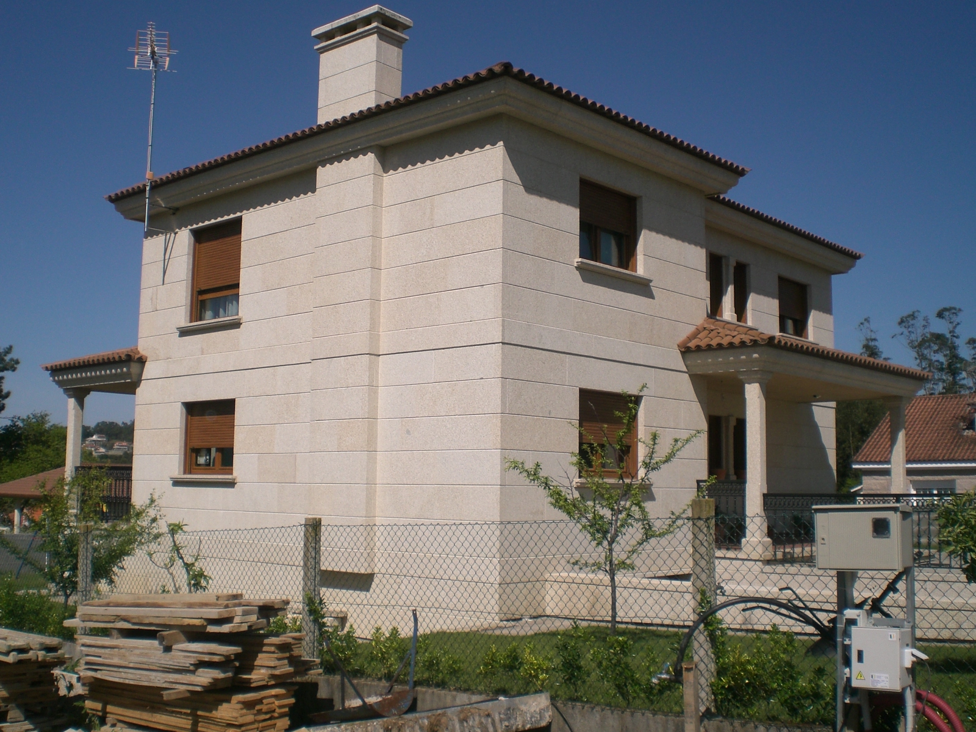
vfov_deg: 37.7
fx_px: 1071
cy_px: 366
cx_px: 488
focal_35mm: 38
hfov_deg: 49.0
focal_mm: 6.3
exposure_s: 1/1000
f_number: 4.4
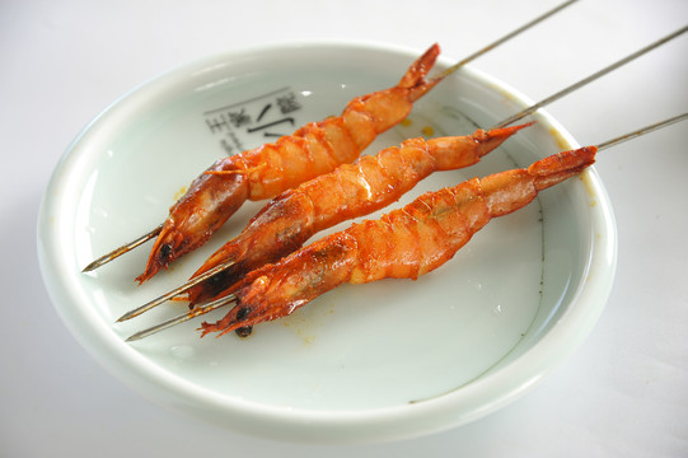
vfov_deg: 16.1
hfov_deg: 23.9
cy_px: 229
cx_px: 344
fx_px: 1623
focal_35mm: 85
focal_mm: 85
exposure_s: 1/125
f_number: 5
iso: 200
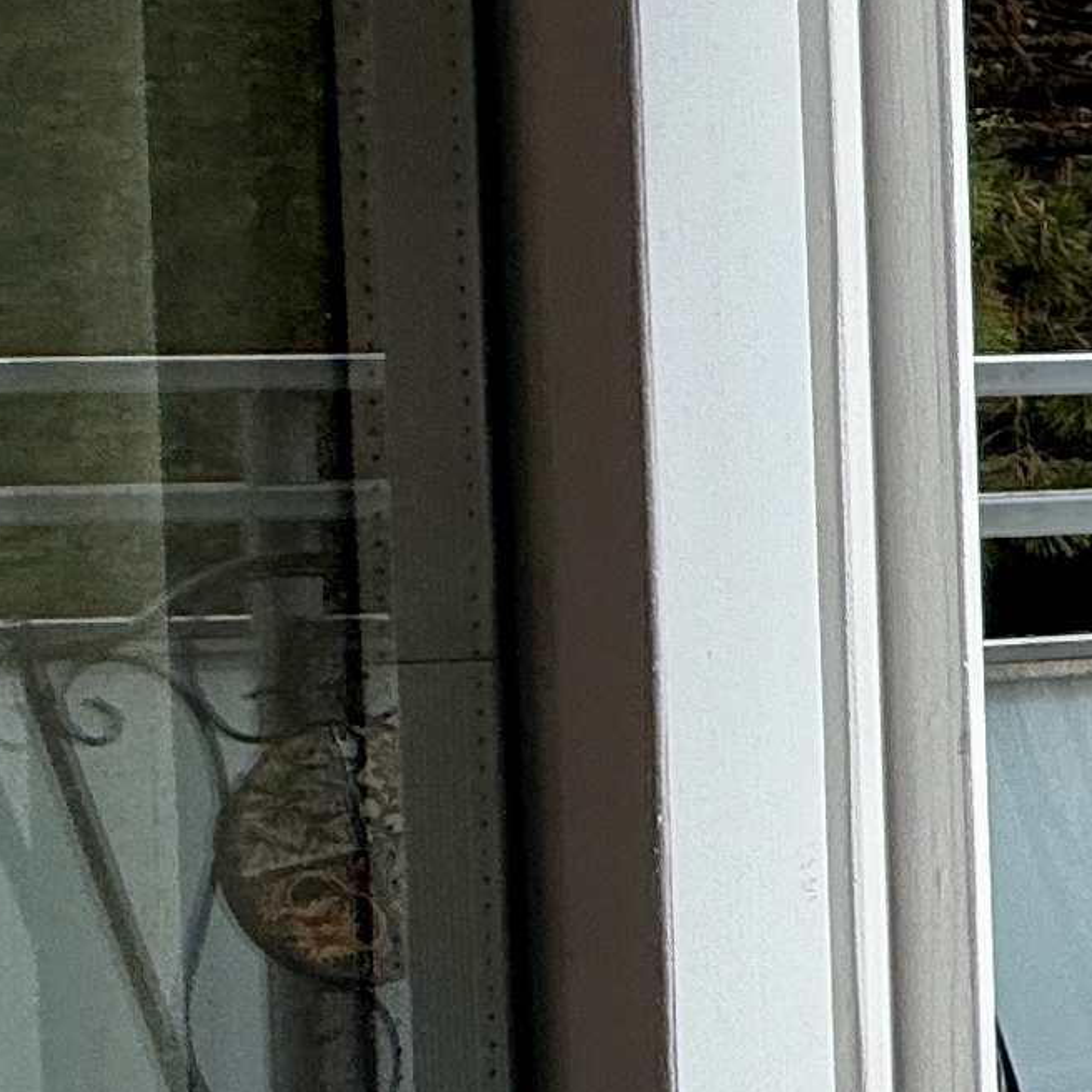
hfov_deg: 14.4
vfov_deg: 22.6
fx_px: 2712
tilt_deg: -1.7
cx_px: 2663
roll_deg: +0.3
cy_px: 326
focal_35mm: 76
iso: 50
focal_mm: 2.22
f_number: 2.2
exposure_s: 1/448
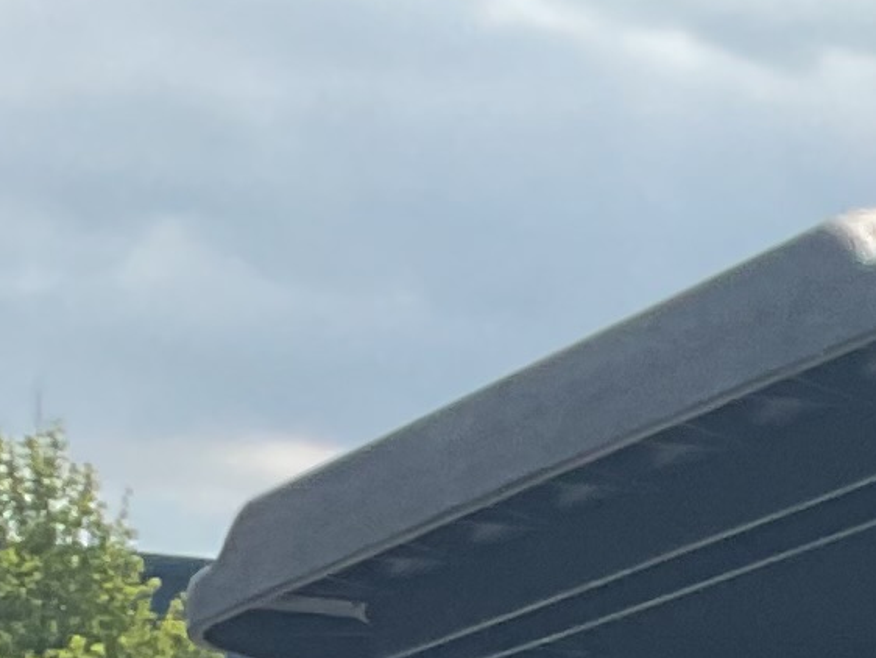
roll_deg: -0.4
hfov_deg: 7.6
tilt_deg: -10.6
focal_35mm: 208
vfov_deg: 6.2
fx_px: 5266
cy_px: 2334
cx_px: 3117
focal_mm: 3
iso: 16
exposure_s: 1/898
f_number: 1.8
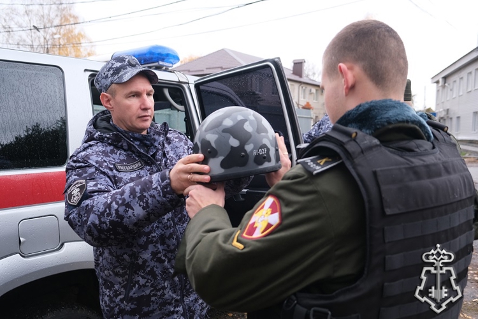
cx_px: 239
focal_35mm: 33
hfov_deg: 57.2
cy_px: 160
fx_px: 438
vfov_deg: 40.0
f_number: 3.6
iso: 320
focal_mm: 22.3
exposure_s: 1/85
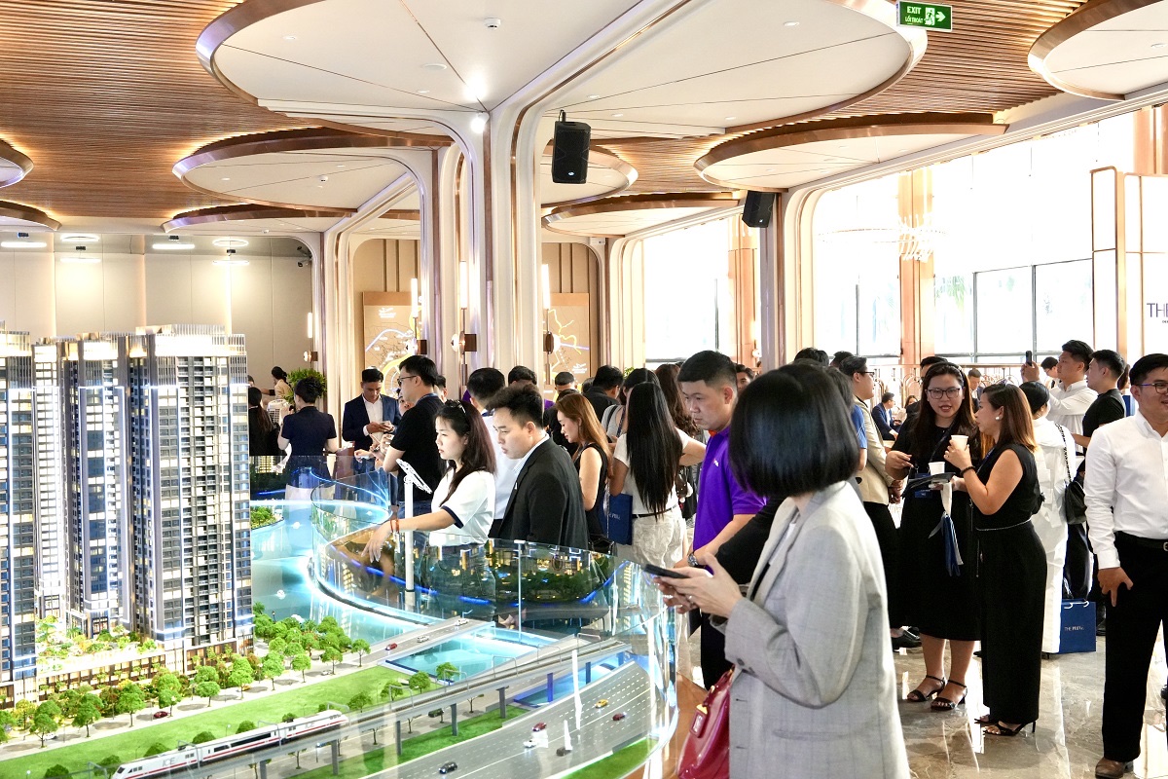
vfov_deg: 36.9
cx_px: 584
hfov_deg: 53.1
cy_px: 390
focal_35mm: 36
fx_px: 1168
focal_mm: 36
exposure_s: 1/125
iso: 5000
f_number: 7.1
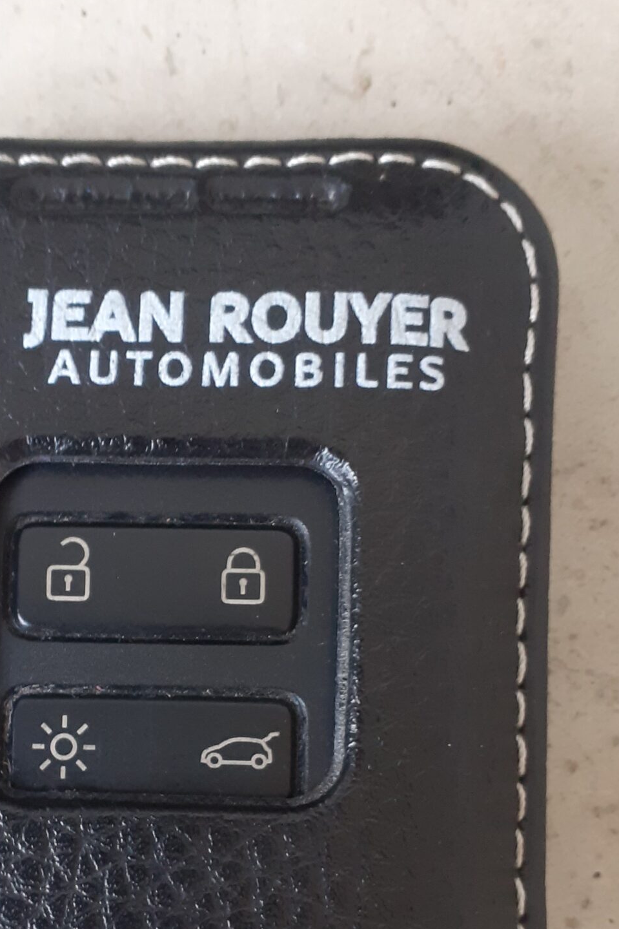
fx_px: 1289
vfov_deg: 38.8
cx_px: 178
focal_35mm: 50
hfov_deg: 26.7
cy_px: 667
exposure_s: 1/25
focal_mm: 3.6
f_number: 1.9
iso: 200
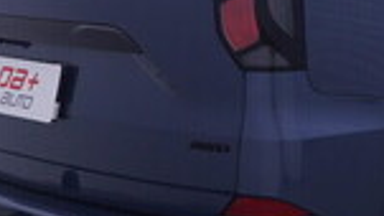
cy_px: -42
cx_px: 604
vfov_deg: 13.7
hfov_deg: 20.5
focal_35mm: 86
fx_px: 875
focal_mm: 15
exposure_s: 1/80
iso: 200
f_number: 5
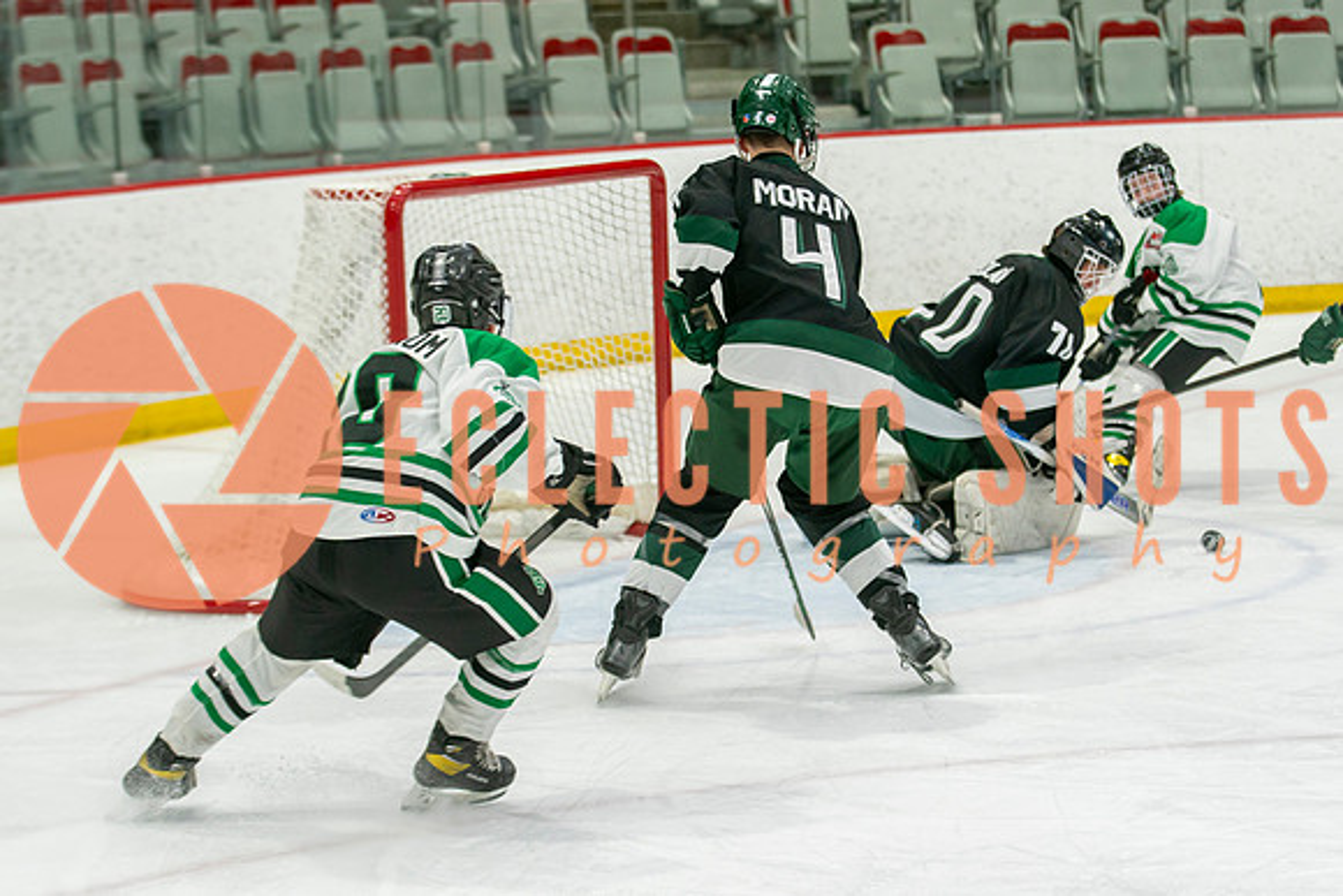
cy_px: 414
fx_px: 5348
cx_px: 826
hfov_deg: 14.3
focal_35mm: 143
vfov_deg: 9.6
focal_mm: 88
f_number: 3.2
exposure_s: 1/640
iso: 800
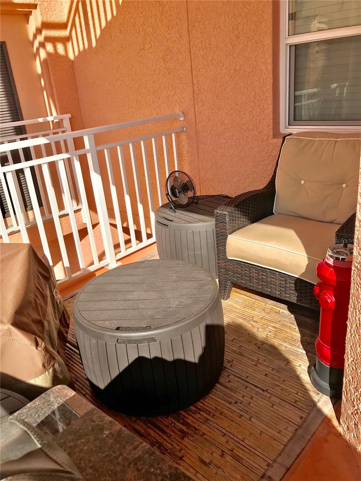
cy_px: 240
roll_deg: +5.2
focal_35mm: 28
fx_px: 389
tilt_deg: -20.1
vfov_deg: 63.4
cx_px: 180
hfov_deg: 49.7
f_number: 1.8
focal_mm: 3.99
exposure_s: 1/1880
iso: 20
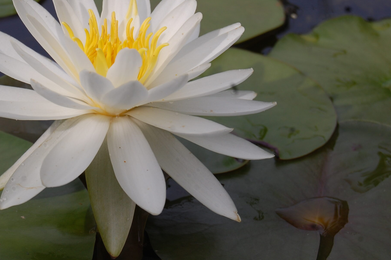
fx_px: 1266
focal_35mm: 117
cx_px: 119
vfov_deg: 11.7
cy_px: 119
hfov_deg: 17.5
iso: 200
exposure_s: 1/400
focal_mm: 55
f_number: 10
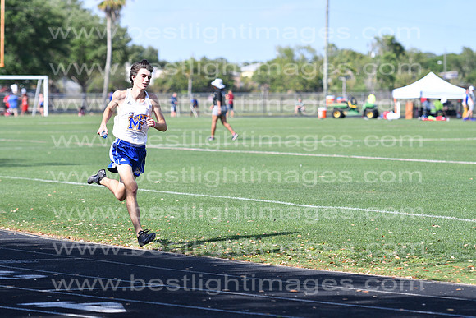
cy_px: 159
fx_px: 2420
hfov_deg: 11.2
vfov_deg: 7.5
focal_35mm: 183
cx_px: 238
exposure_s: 1/2000
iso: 200
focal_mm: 122
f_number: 4
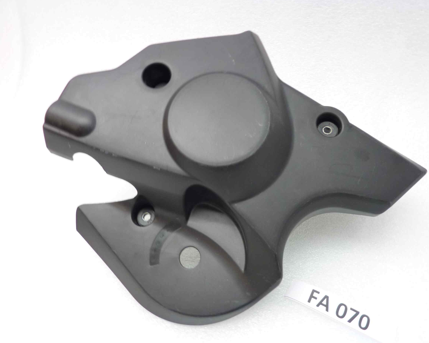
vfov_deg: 53.2
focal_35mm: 27
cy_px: 175
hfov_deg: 64.0
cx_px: 233
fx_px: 343
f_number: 3.3
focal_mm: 4.1
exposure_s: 1/8
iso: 125
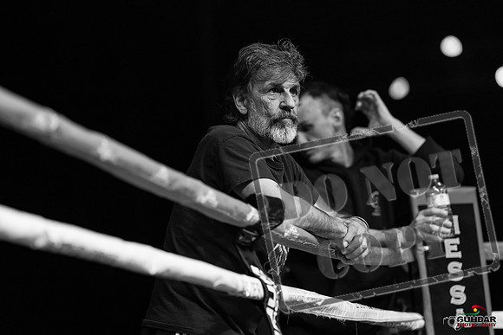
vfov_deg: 9.2
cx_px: 252
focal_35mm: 150
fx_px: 2096
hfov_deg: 13.7
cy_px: 168
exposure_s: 1/1000
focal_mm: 150
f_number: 2.8
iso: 4000
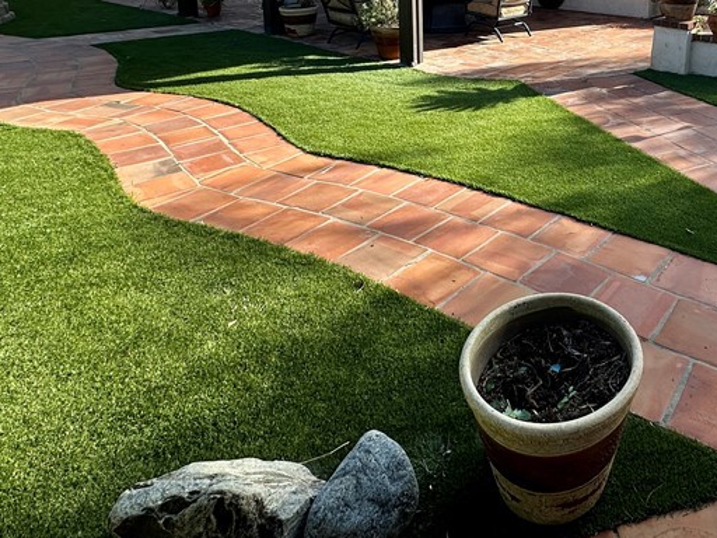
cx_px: 588
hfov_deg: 57.9
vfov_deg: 43.8
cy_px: 21
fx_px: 580
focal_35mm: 28
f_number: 2.2
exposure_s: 1/785
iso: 40
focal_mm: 2.22
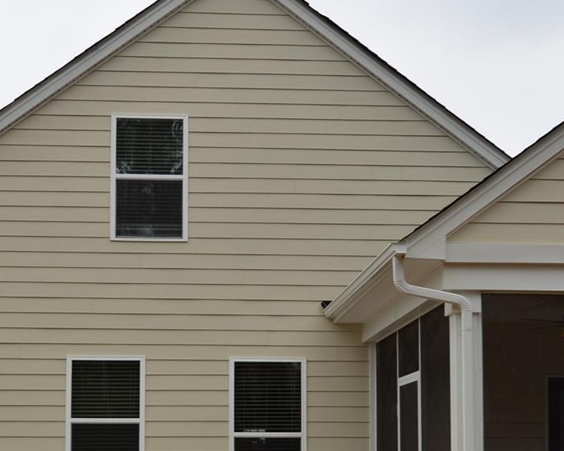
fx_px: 1035
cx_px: 246
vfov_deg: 24.0
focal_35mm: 62
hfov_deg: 30.5
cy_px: 400
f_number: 5.6
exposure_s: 1/125
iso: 100
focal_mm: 24
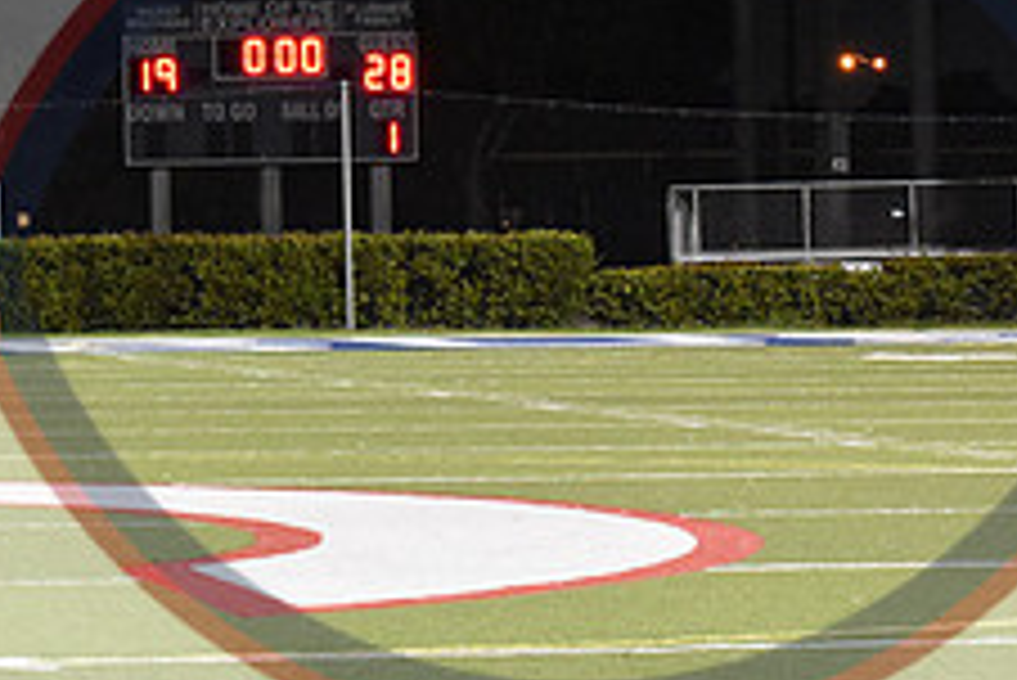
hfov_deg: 9.7
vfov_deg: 6.5
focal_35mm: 211
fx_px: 5972
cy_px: 263
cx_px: 558
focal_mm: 55
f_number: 5.6
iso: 5600
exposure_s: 1/60
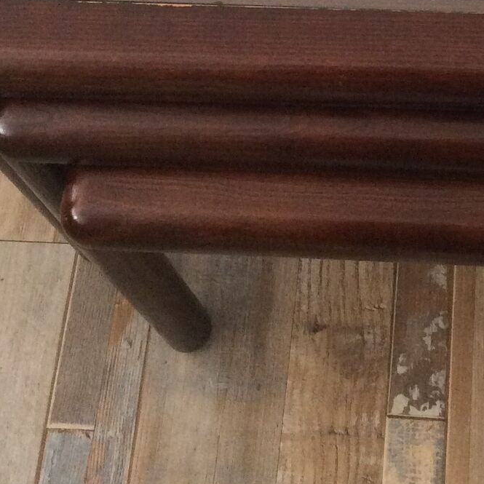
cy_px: -4
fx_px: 1345
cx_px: 415
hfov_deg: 20.1
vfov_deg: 19.8
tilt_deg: -64.0
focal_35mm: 85
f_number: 2.4
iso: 125
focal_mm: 3.3
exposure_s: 1/25
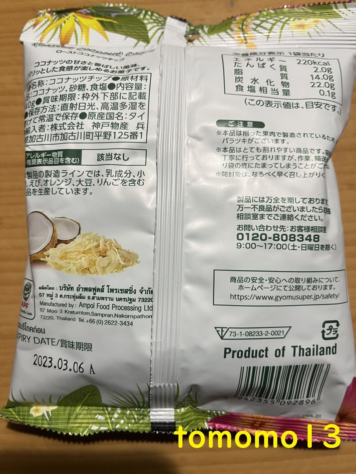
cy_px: 237
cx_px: 178
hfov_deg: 53.1
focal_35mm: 26
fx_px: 357
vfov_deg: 67.3
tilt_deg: -85.0
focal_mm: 5.1
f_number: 1.6
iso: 64
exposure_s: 1/50
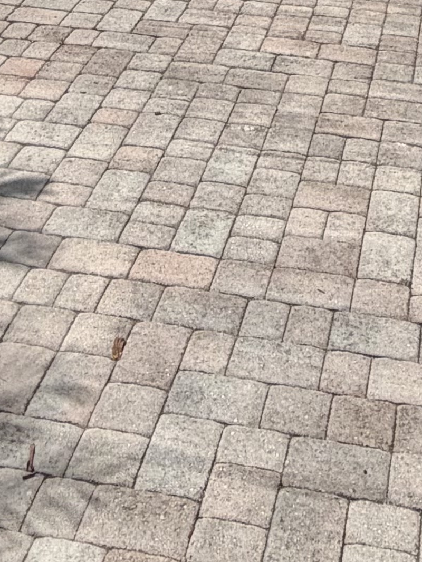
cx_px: 298
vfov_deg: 19.3
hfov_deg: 19.6
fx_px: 1219
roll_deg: -3.2
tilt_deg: +0.0
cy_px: -461
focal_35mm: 75
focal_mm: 2.22
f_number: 2.2
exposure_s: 1/2092
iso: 20
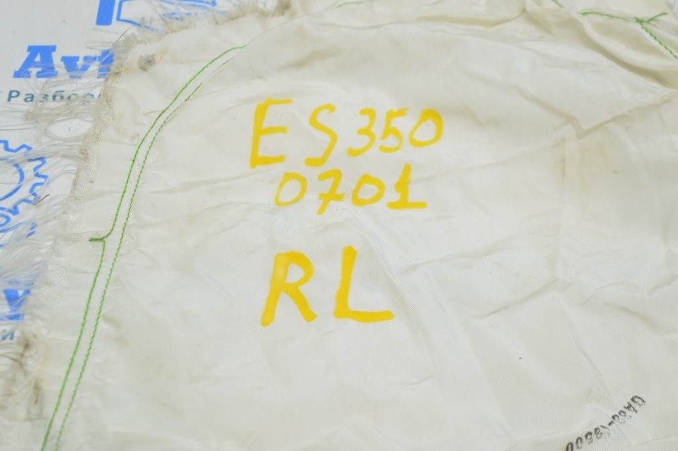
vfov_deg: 16.5
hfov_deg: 24.6
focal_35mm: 82
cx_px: 339
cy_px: 226
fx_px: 1552
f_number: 5.6
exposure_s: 1/20
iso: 400
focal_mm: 55
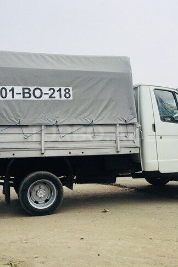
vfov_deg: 47.4
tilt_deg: +2.7
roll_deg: +1.5
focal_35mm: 41
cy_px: 133
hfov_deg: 32.6
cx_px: 85
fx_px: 304
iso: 32
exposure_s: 1/1364
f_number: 2.2
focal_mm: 4.15
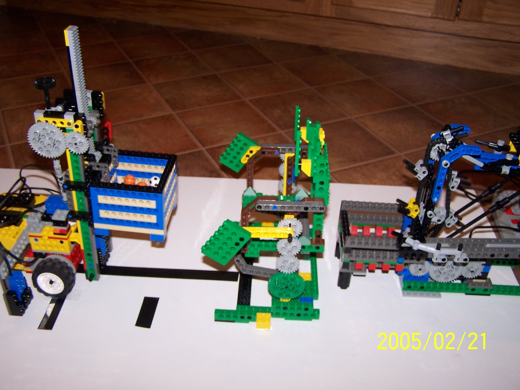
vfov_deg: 37.7
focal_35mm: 38
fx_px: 571
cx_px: 260
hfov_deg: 49.0
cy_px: 195
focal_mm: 6.3
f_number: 2.8
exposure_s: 1/60
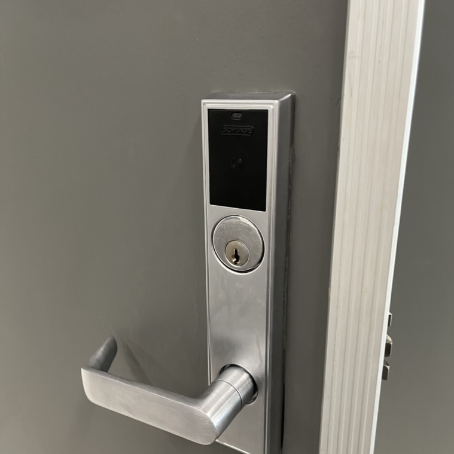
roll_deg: +1.2
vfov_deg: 52.4
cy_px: 253
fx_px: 460
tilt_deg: -16.9
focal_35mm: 31
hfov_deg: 52.5
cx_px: 226
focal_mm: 5.1
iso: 400
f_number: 1.6
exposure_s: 1/60
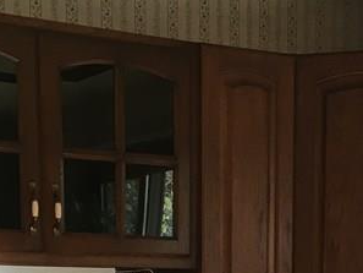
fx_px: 1049
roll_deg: -0.8
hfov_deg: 19.4
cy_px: 448
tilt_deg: -7.1
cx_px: 287
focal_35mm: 100
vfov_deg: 13.6
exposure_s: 1/30
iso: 50
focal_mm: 4.15
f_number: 2.2
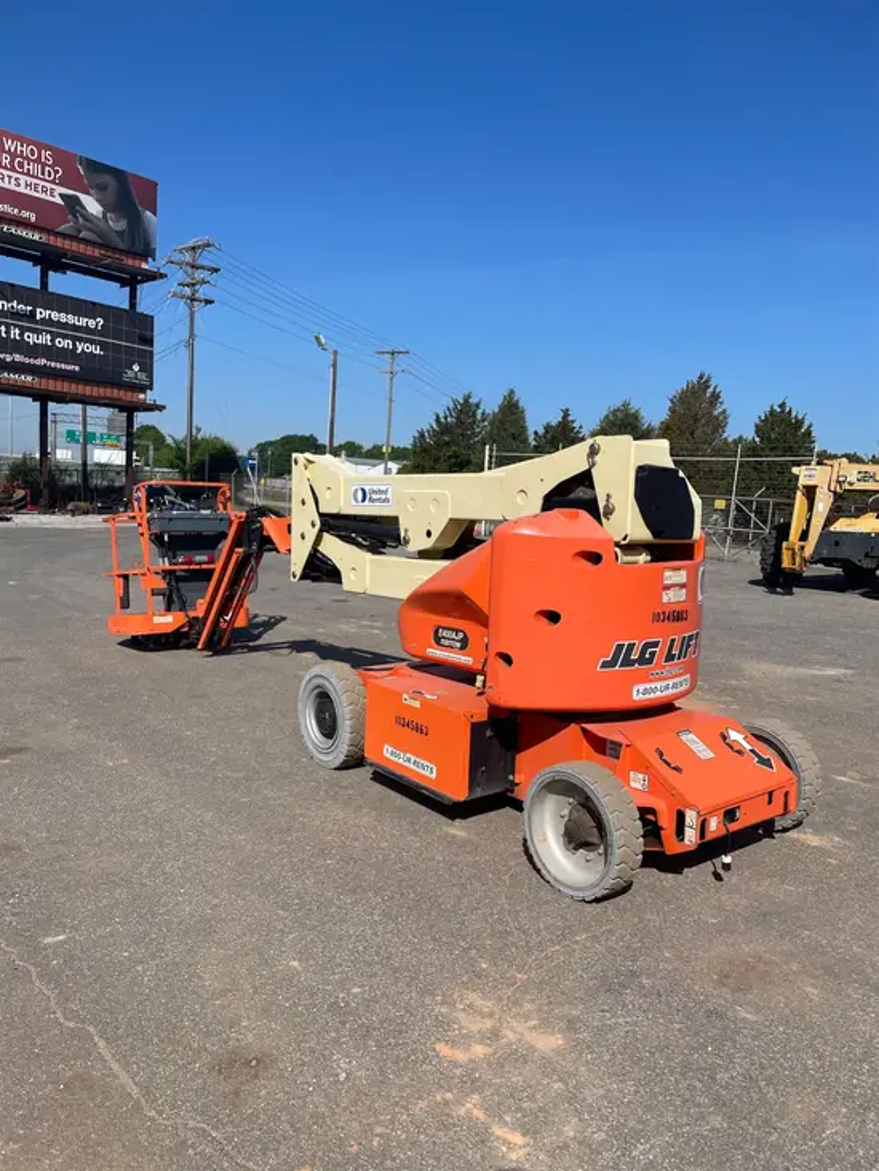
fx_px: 880
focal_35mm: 26
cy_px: 586
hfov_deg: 53.1
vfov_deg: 67.3
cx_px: 440
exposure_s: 1/7299
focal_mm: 4.2
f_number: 1.6
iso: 50
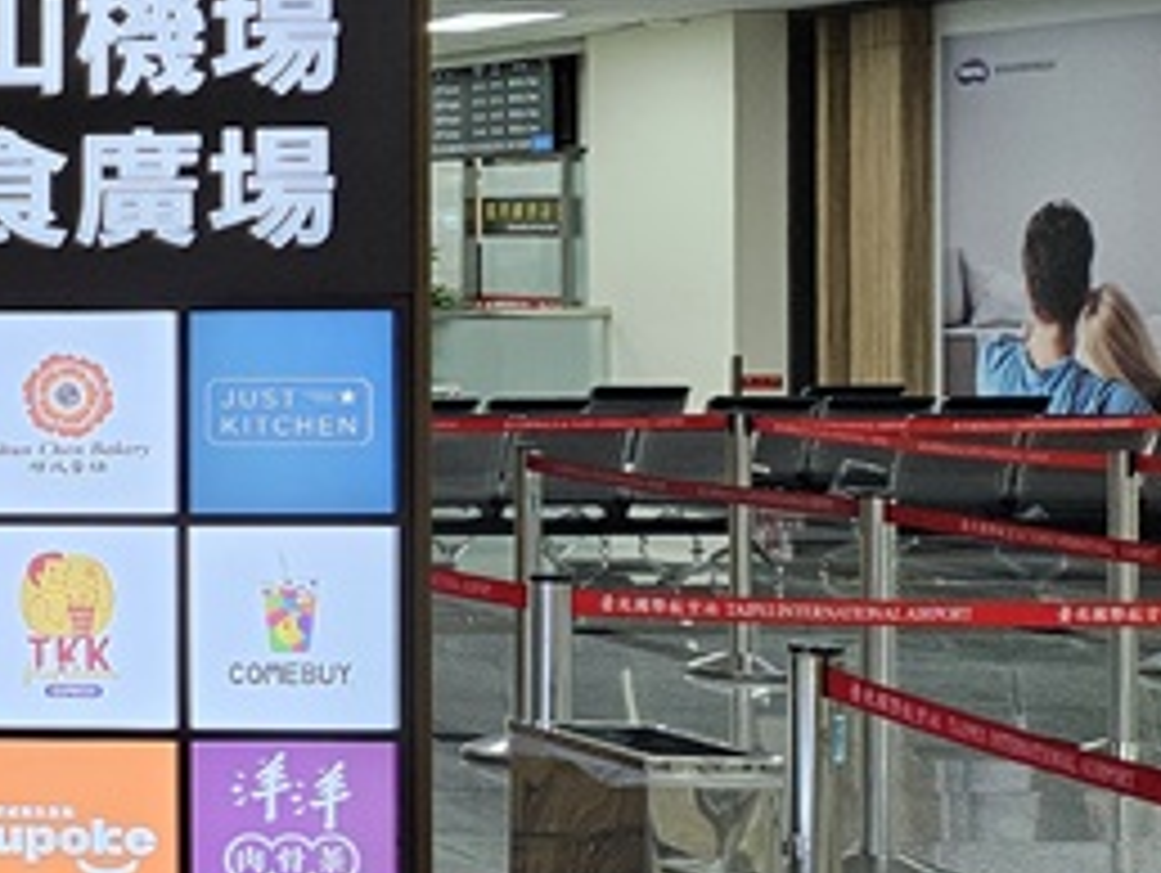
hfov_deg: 17.0
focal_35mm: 89
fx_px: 2988
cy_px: 243
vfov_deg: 16.6
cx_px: -1076
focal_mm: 5.4
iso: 100
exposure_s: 1/120
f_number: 1.8
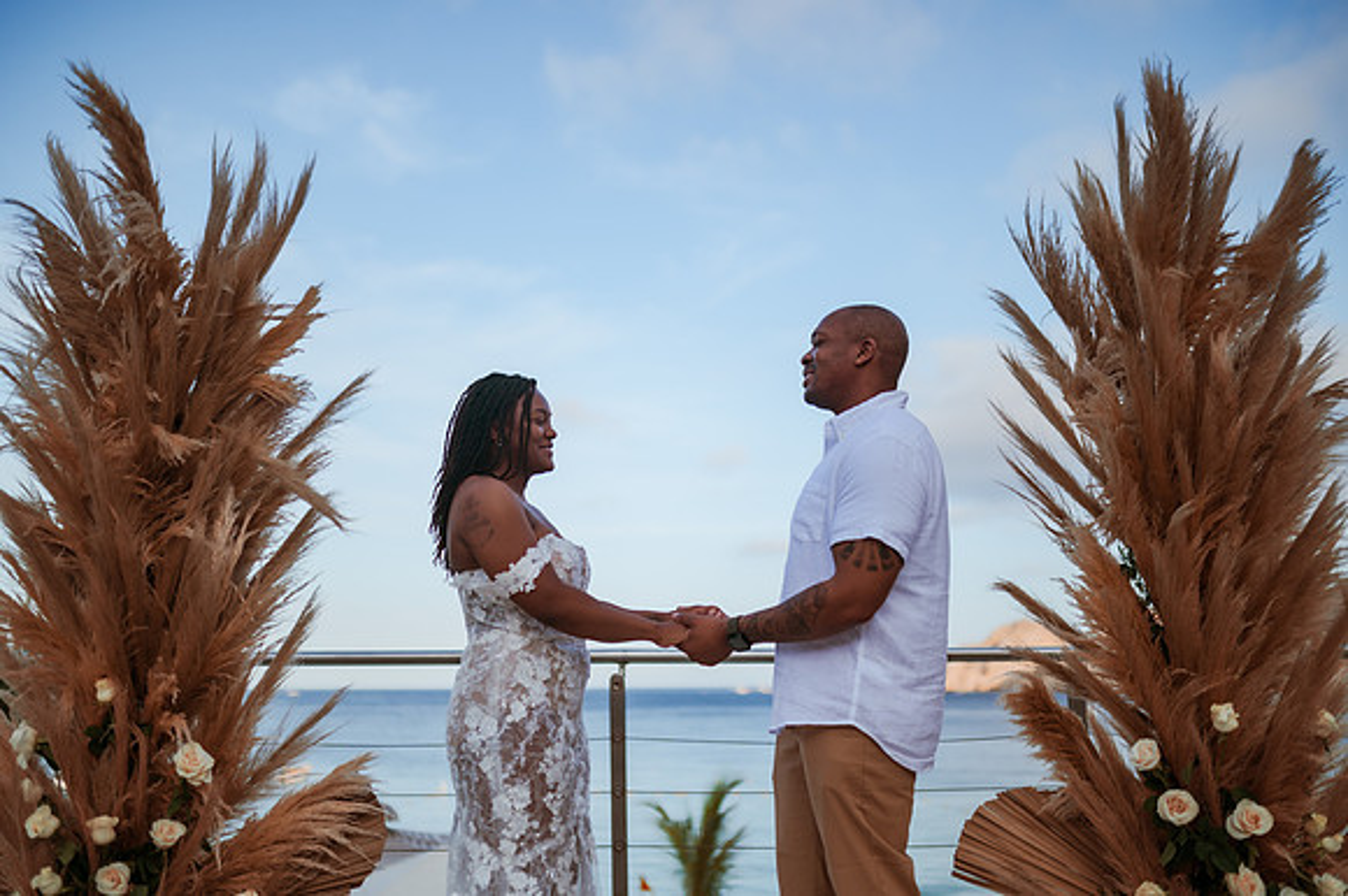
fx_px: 1310
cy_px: 448
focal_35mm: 35
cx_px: 674
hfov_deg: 54.5
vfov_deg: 37.8
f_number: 1.4
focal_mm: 35
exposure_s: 1/8000
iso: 250
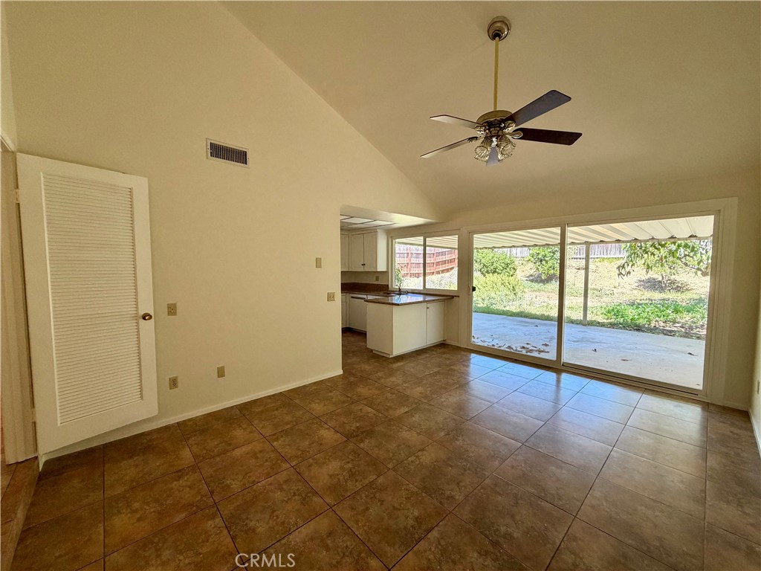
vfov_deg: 85.7
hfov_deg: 102.1
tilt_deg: -3.8
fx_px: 308
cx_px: 380
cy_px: 286
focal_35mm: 14
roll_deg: +0.3
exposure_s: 1/121
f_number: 2.2
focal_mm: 2.22
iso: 200
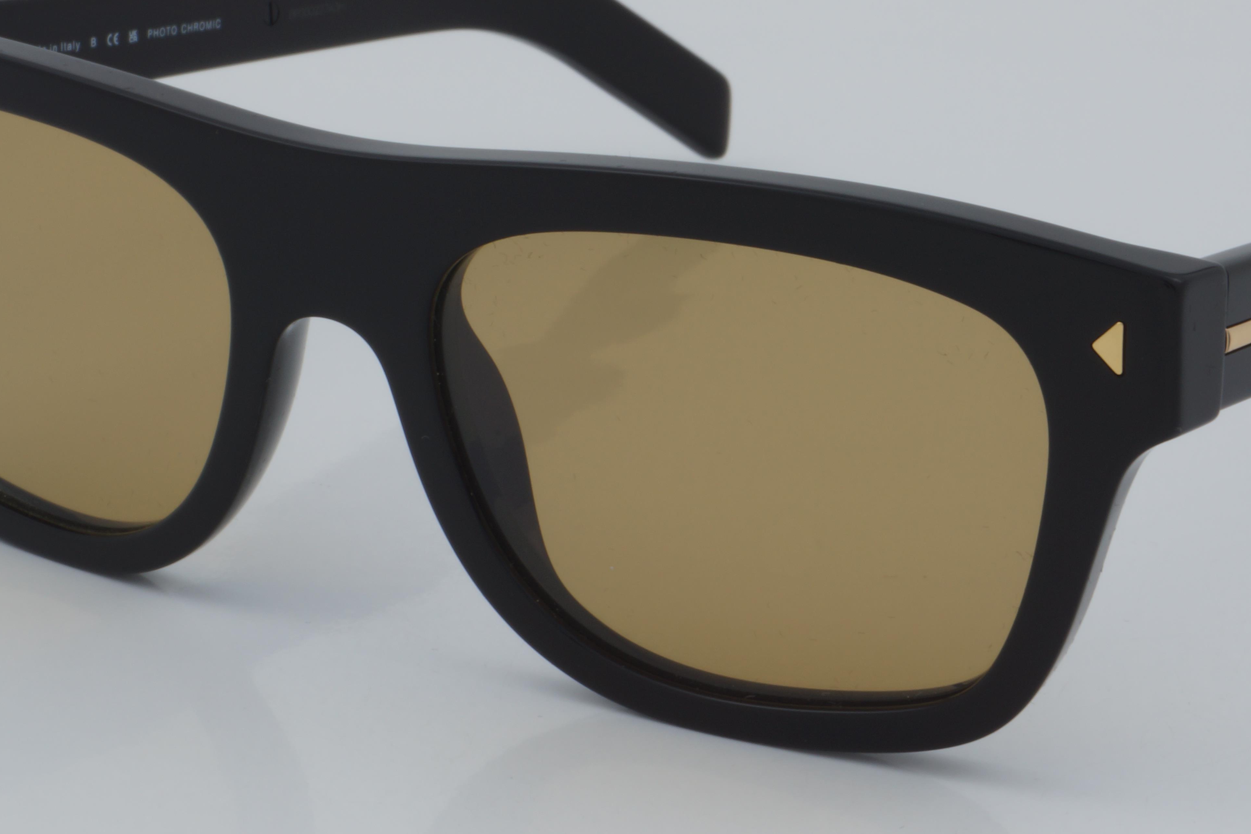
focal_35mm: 117
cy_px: 312
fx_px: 4065
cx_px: 702
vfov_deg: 11.7
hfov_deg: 17.5
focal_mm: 50
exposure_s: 1/4
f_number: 32
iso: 100
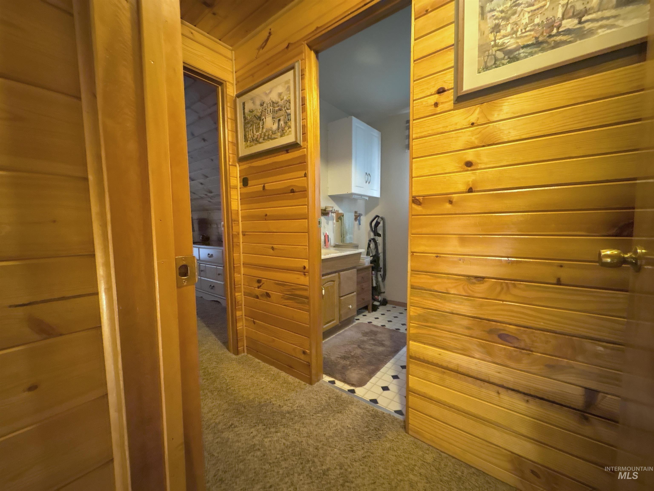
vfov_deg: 85.7
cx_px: 327
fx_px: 265
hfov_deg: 102.1
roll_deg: +0.8
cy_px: 246
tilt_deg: -4.4
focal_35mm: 14
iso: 1000
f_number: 2.2
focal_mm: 2.22
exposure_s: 1/30
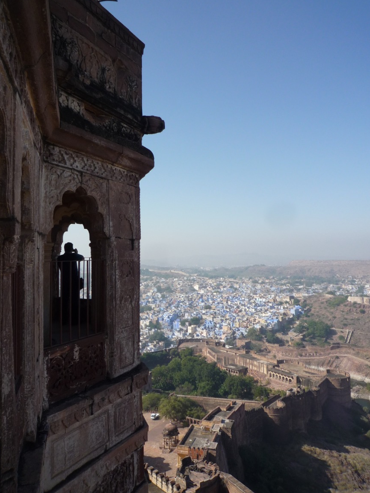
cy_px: 238
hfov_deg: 53.0
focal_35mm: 26
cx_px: 189
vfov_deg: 67.3
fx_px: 371
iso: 100
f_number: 4.5
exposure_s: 1/800
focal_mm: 4.4
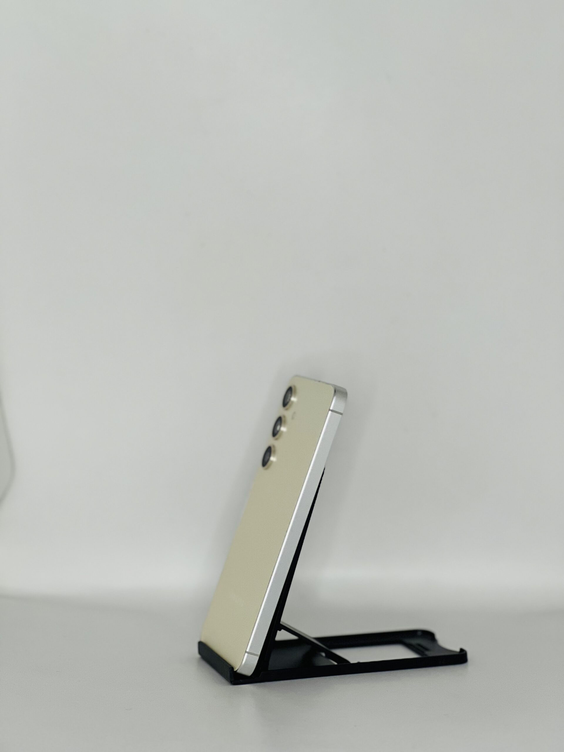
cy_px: 376
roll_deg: +0.6
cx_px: 282
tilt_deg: -4.1
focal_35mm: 77
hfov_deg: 19.1
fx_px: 1673
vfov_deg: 25.3
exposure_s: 1/36
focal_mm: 9
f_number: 2.8
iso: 200
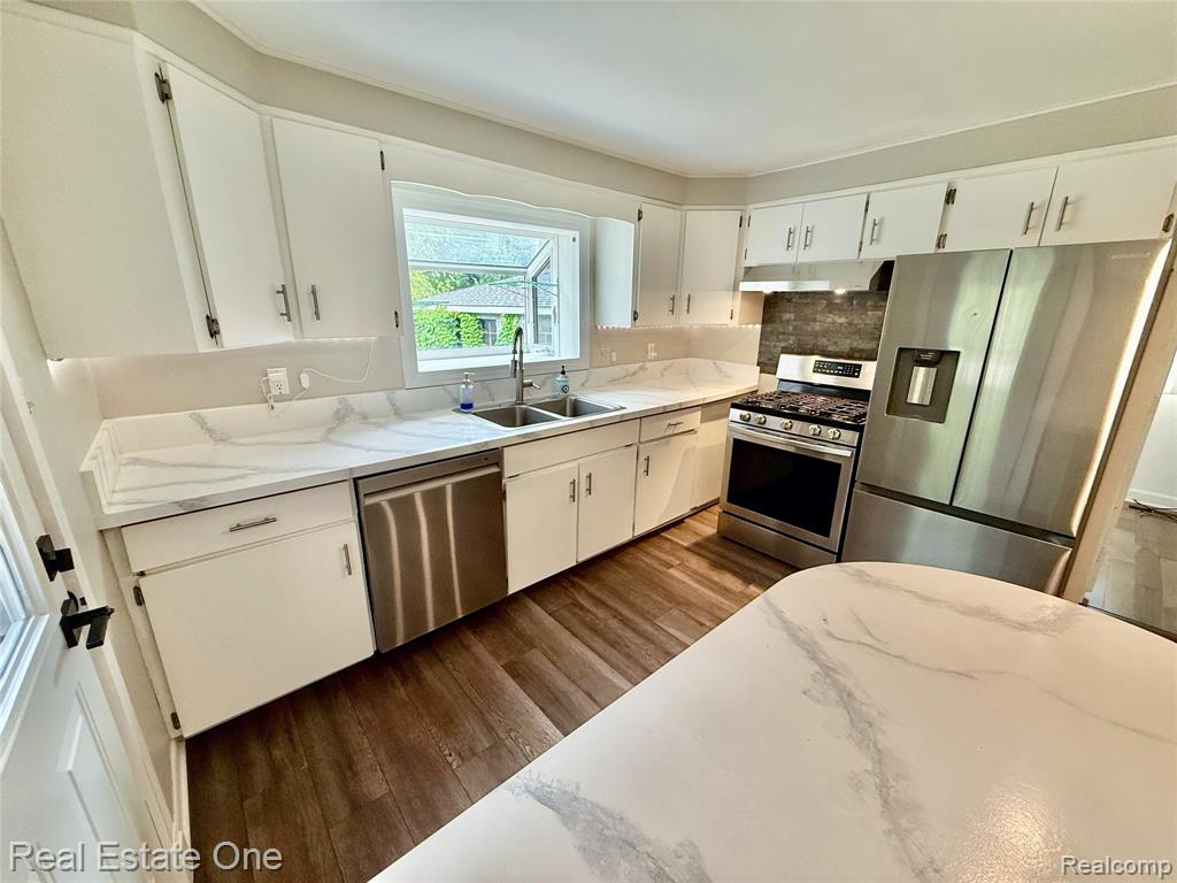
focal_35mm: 14
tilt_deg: -16.5
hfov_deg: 102.1
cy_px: 442
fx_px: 476
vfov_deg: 85.7
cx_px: 588
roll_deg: -0.3
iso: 200
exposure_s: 1/120
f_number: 2.2
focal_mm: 2.22
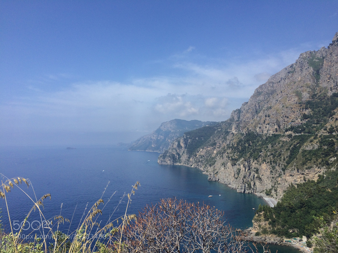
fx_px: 283
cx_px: 169
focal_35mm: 29
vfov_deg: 48.2
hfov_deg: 61.7
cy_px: 126
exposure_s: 1/1282
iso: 32
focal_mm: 4.15
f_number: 2.2
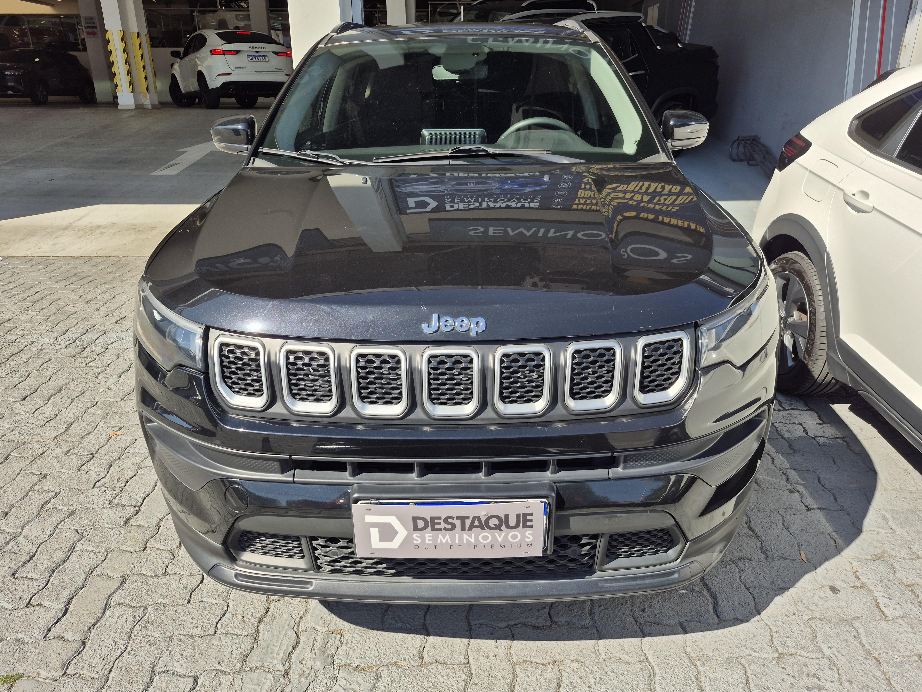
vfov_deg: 58.9
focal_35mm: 23
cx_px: 461
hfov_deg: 73.9
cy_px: 346
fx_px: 613
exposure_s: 1/1456
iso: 25
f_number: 1.8
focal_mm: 5.4
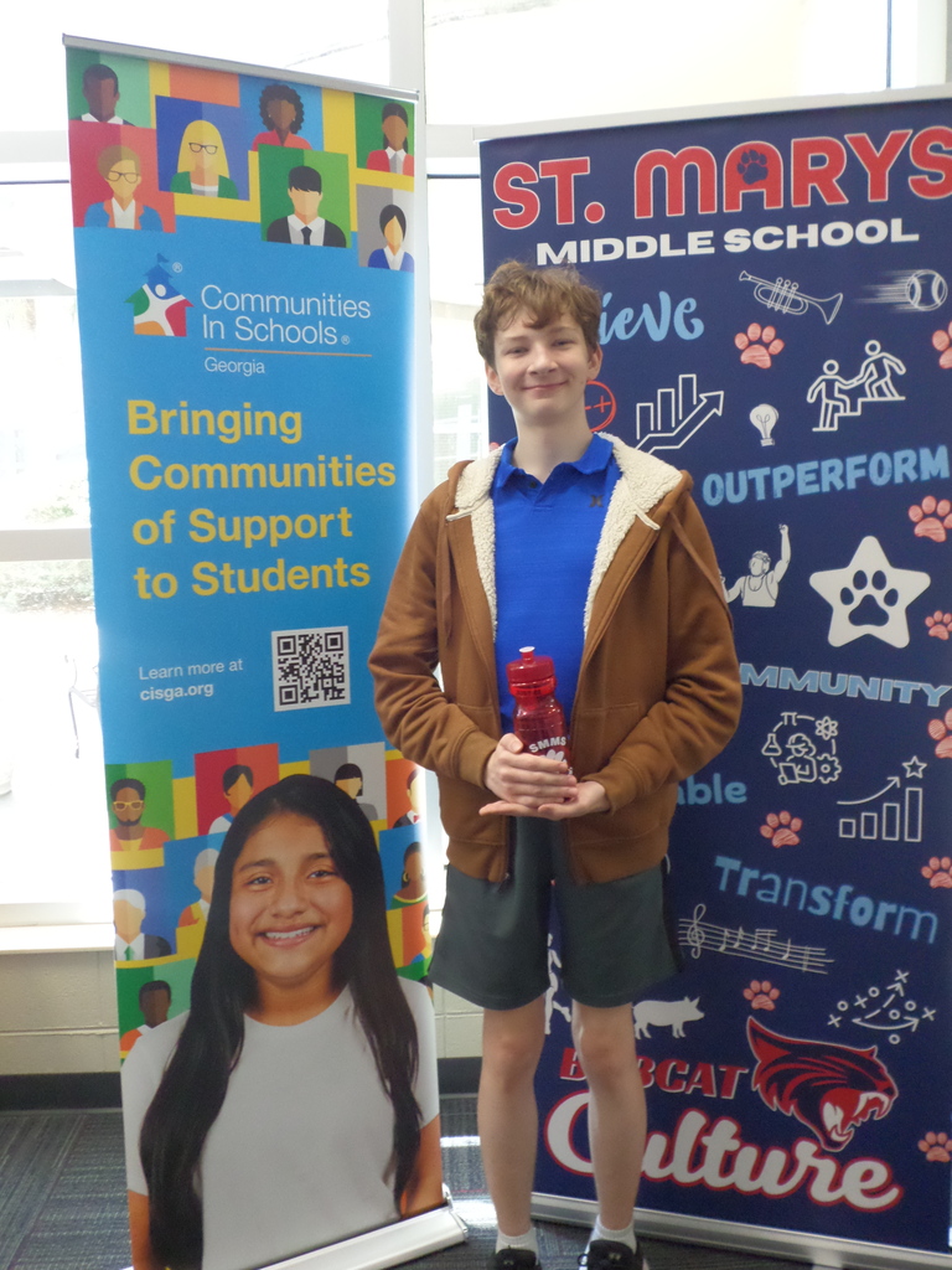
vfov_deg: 60.0
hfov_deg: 46.8
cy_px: 635
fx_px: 1100
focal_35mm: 30
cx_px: 476
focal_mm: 5.5
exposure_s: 1/30
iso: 320
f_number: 2.7
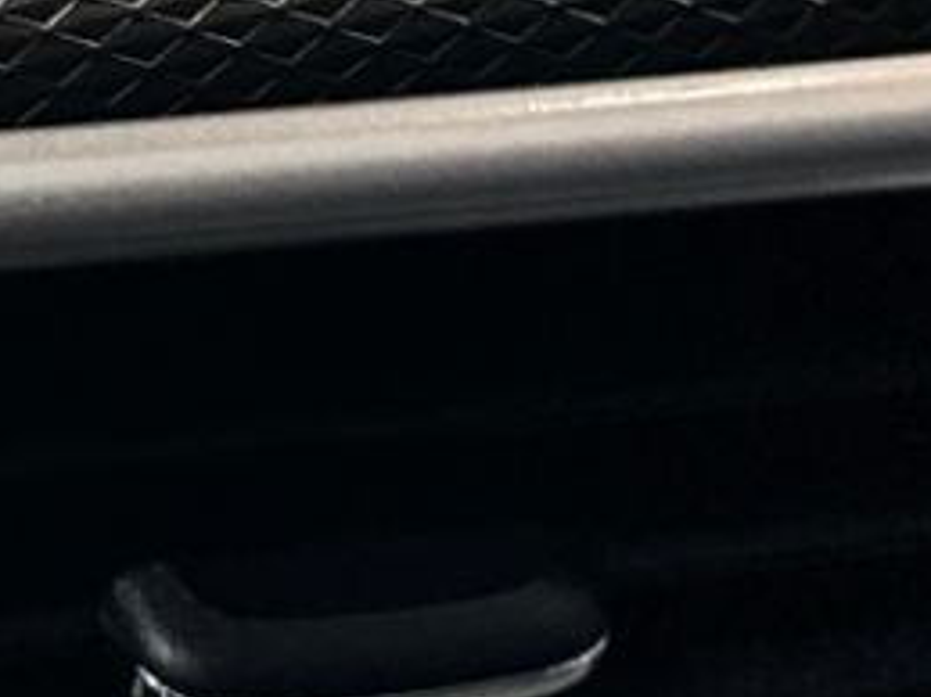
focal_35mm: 178
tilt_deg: -12.2
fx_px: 4785
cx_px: -464
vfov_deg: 8.1
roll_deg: -0.1
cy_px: -377
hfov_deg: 10.7
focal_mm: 6.86
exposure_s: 1/60
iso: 640
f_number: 1.78
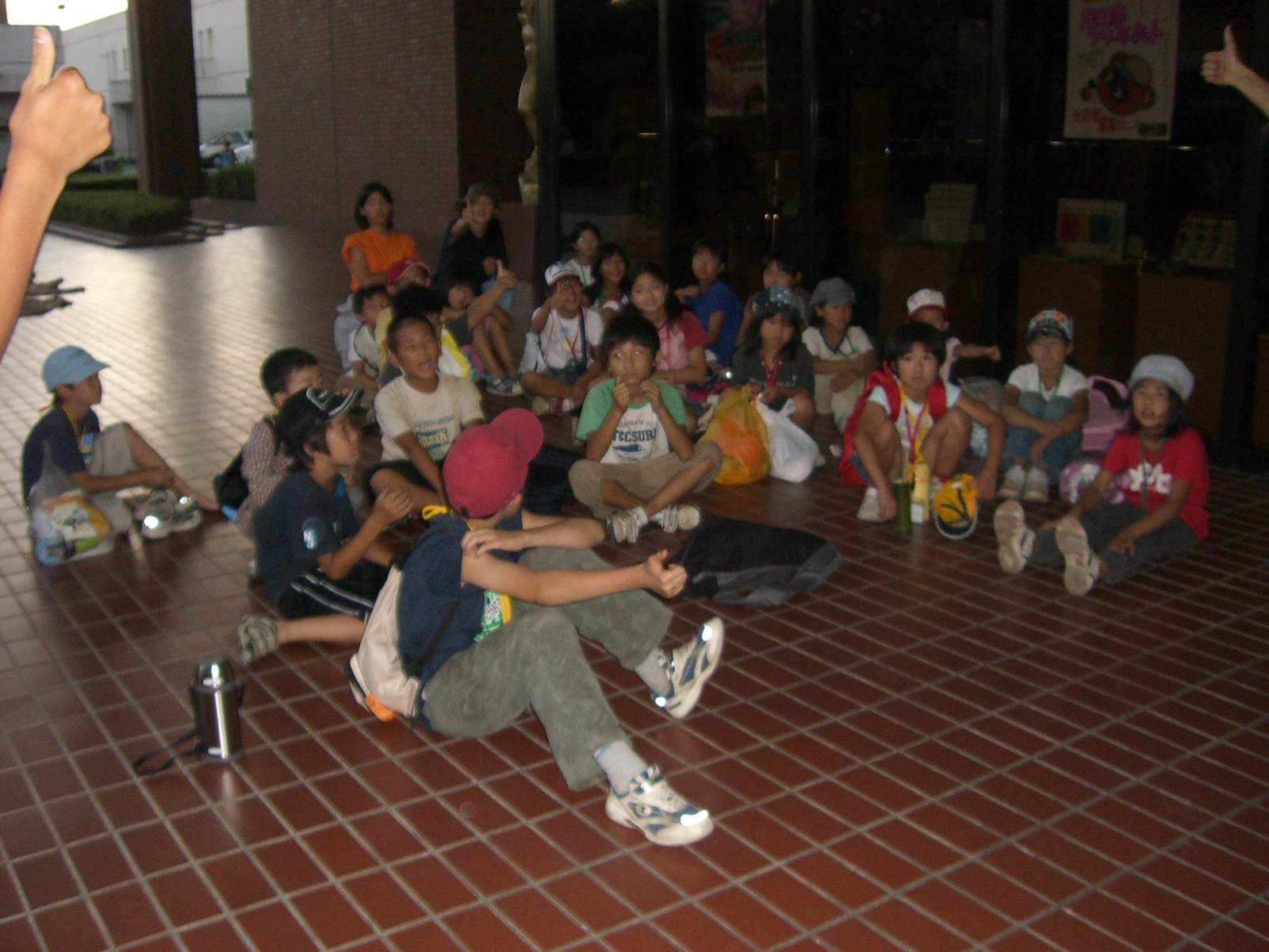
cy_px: 476
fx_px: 1393
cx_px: 634
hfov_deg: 49.0
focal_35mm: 38
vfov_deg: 37.7
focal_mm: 6.2
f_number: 2.7
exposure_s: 1/60
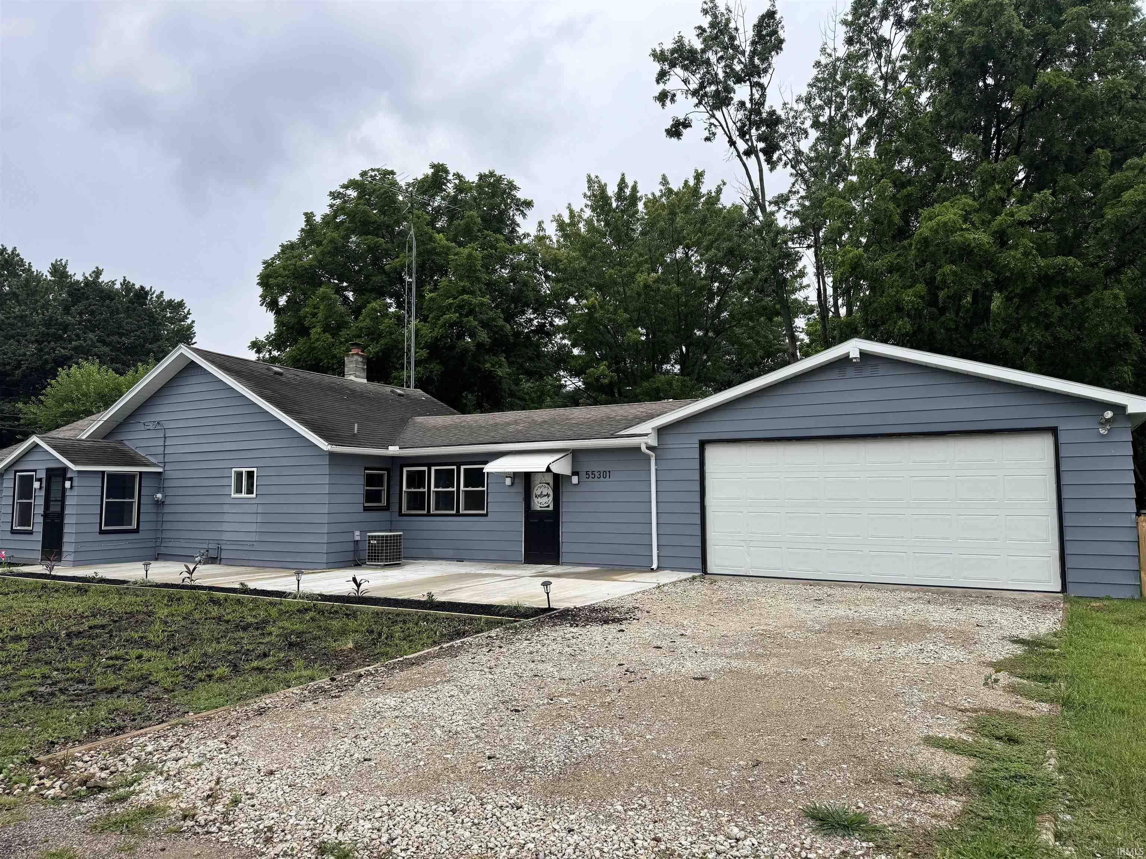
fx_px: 795
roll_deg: +0.3
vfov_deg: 56.8
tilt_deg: +4.9
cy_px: 430
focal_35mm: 24
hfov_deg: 71.6
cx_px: 573
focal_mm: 6.76
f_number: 1.78
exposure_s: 1/2331
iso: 80
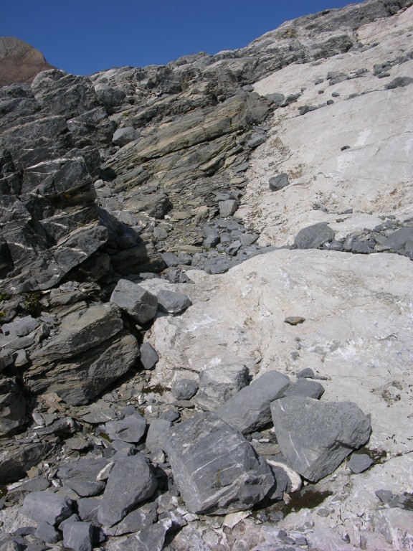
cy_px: 276
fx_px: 557
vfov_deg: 52.6
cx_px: 206
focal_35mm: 35
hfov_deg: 40.7
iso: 50
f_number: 7.1
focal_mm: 8.9
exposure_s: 1/364
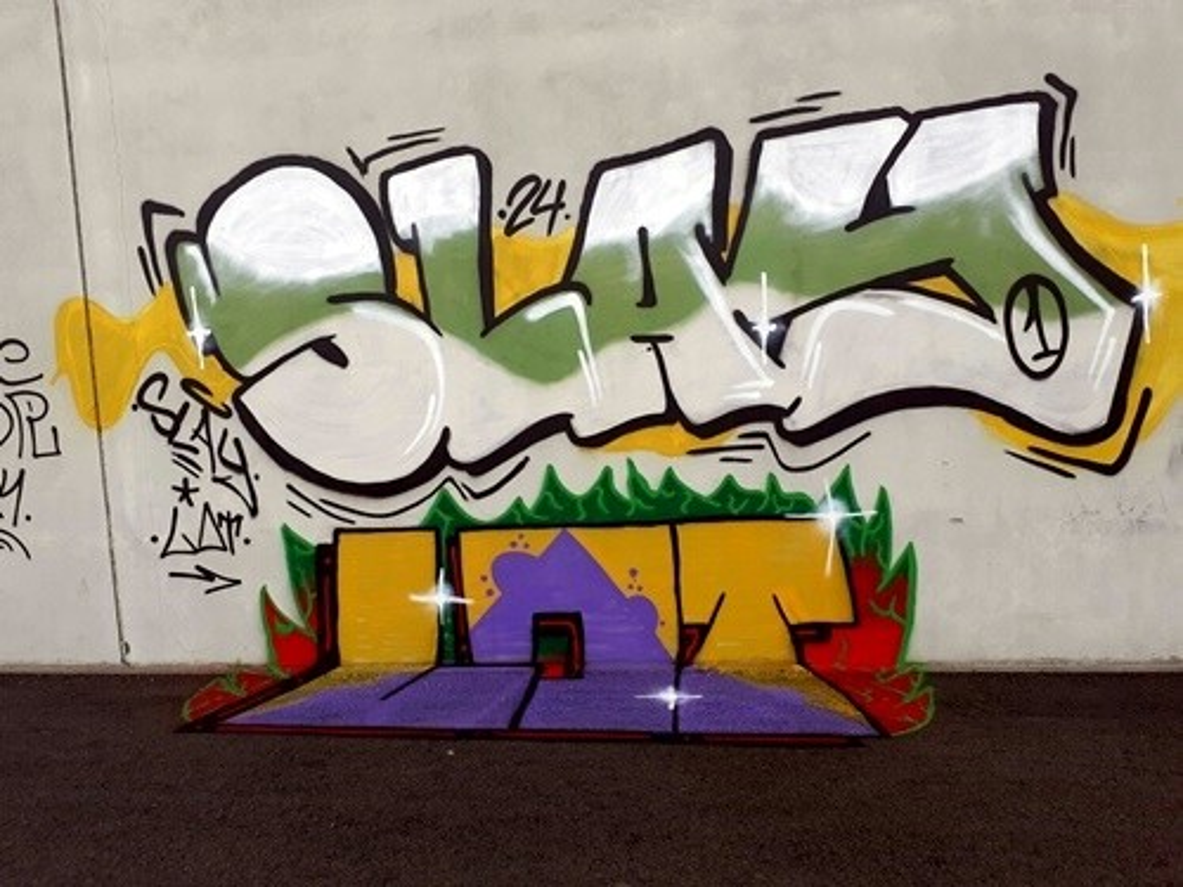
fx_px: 923
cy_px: 444
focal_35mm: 27
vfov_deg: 51.4
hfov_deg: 65.3
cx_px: 592
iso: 40
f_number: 1.9
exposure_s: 1/147
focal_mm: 3.6
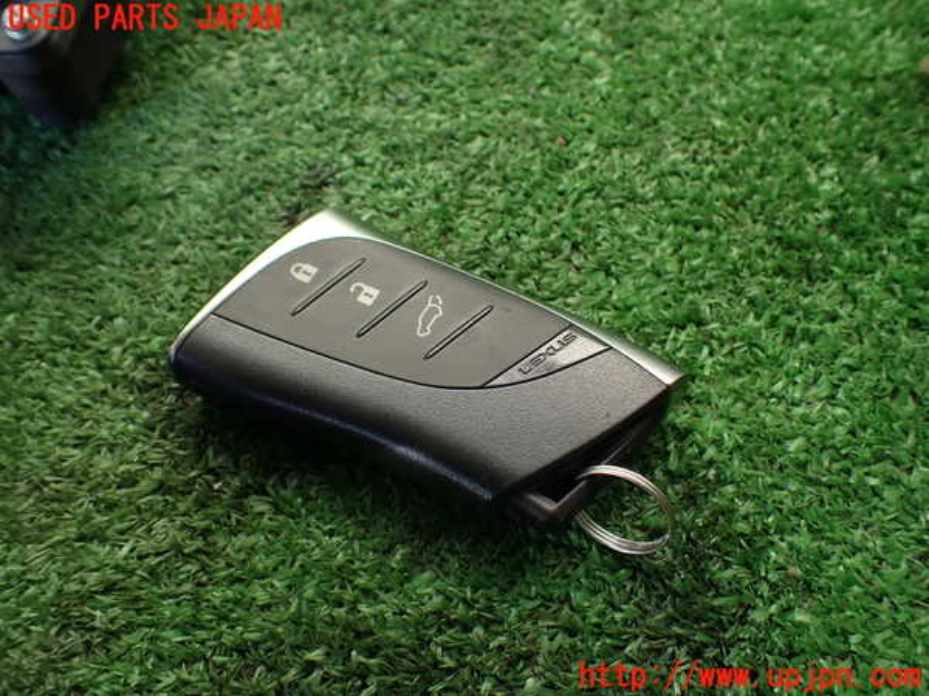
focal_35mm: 30
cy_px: 348
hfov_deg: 60.0
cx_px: 464
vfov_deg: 46.8
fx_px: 805
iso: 125
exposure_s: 1/125
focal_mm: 5.4
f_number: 2.3
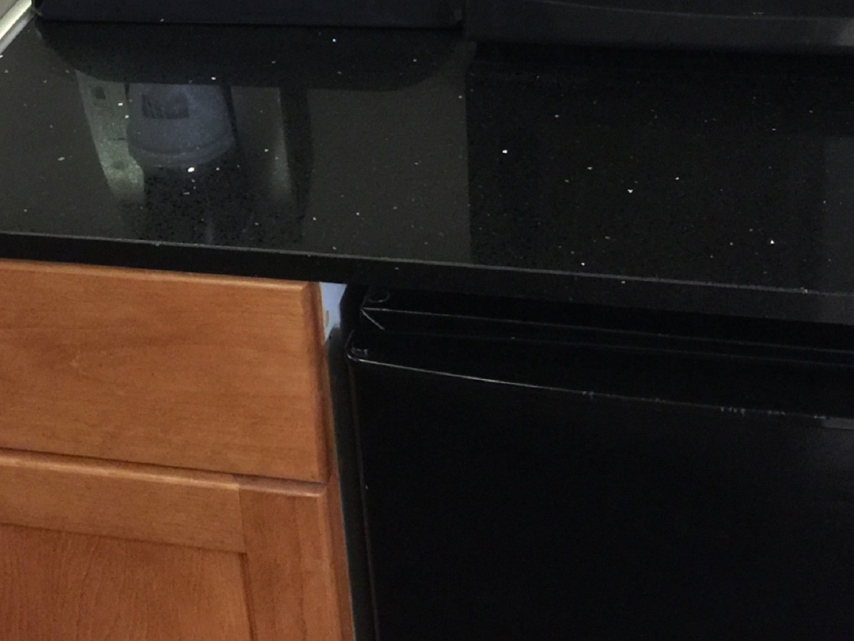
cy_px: 107
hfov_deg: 25.7
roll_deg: +7.2
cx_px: 121
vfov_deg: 19.6
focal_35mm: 74
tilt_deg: -25.4
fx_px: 1826
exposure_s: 1/4
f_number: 2.2
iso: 100
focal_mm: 4.15
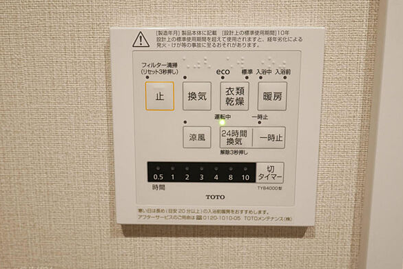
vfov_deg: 41.1
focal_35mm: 32
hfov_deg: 58.7
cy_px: 136
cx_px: 200
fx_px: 358
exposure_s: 1/60
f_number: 3.8
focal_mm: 15
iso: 1000
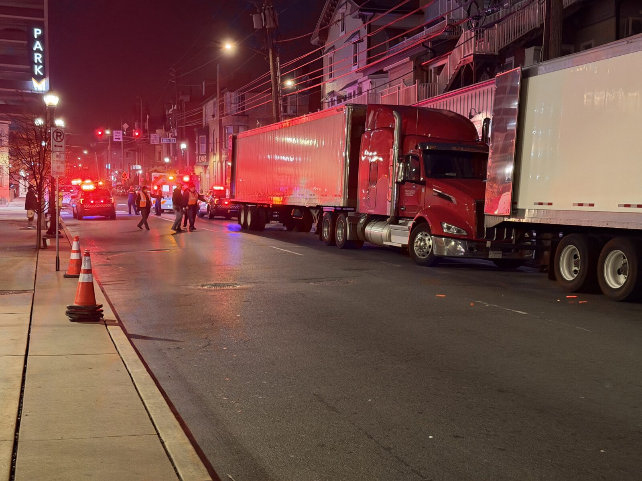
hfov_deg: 39.7
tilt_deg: -1.8
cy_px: 240
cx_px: 321
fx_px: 890
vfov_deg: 30.3
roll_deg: -0.3
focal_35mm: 48
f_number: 1.78
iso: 640
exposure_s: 1/24
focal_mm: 6.76
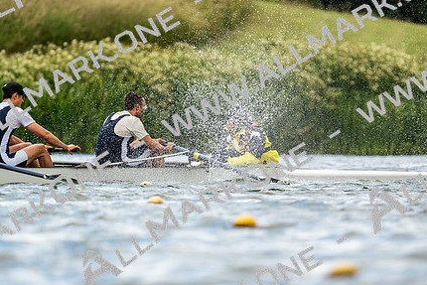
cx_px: 284
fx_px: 9610
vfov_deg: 1.7
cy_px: 140
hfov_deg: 2.5
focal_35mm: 810
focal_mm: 600
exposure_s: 1/2000
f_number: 6.3
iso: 500
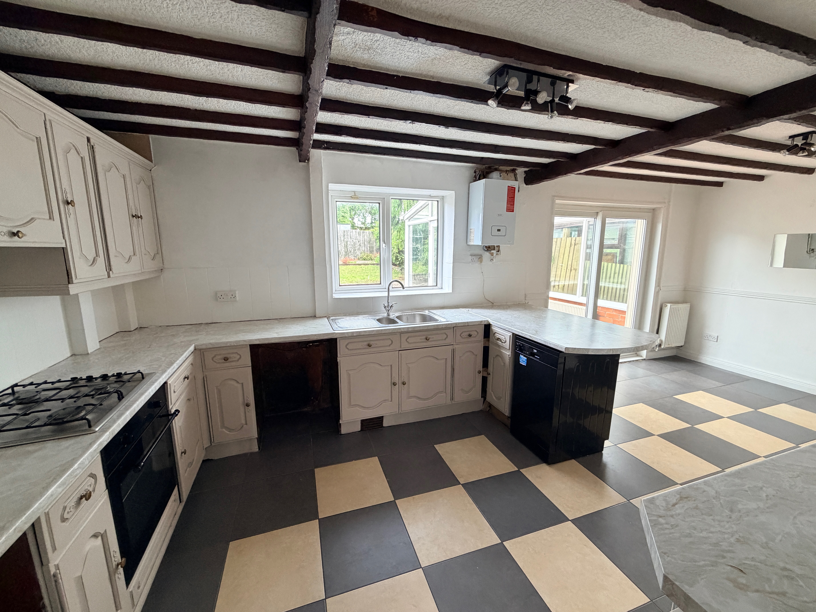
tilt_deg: -9.3
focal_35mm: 14
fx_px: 330
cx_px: 408
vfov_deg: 85.7
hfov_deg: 102.1
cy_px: 306
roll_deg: +0.6
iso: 320
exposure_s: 1/93
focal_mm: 2.22
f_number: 2.2
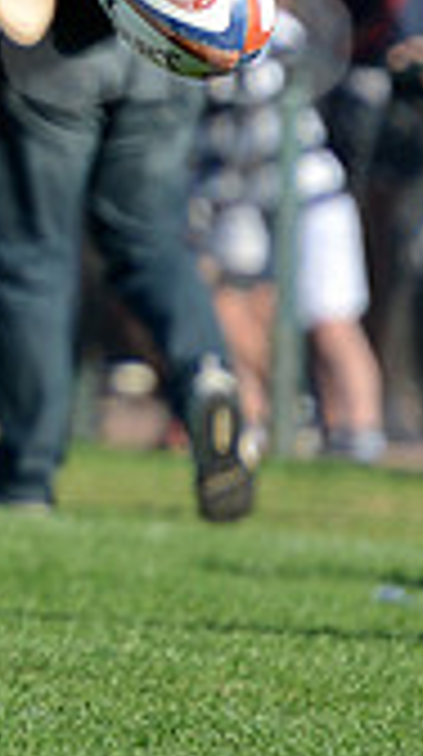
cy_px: -47
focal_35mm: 979
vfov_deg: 2.2
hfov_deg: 1.2
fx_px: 19600
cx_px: -774
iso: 320
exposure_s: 1/1250
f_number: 4
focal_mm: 270
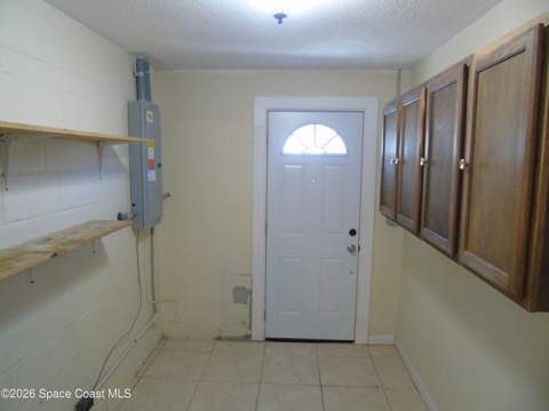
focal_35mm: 25
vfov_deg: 54.8
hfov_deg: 69.4
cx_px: 274
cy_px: 206
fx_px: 396
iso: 500
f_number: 3.4
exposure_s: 1/20
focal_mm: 4.4
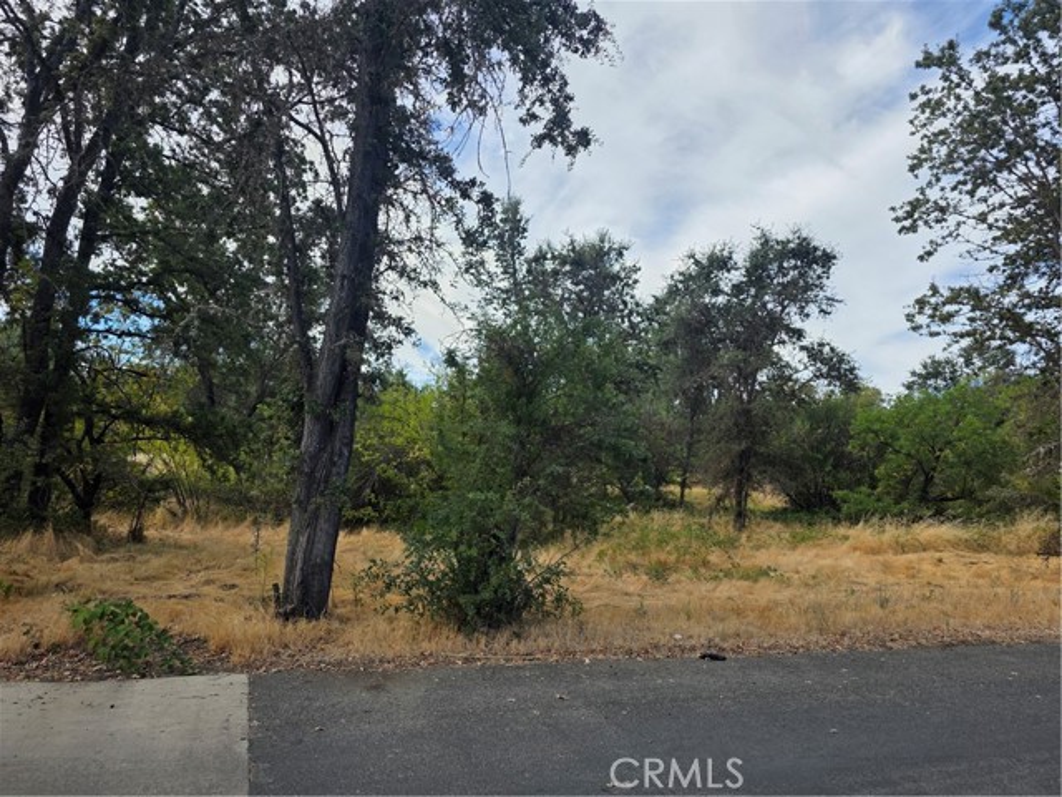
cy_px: 398
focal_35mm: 23
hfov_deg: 73.9
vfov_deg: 58.9
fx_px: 706
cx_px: 531
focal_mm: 6.3
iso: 80
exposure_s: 1/3336
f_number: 1.7
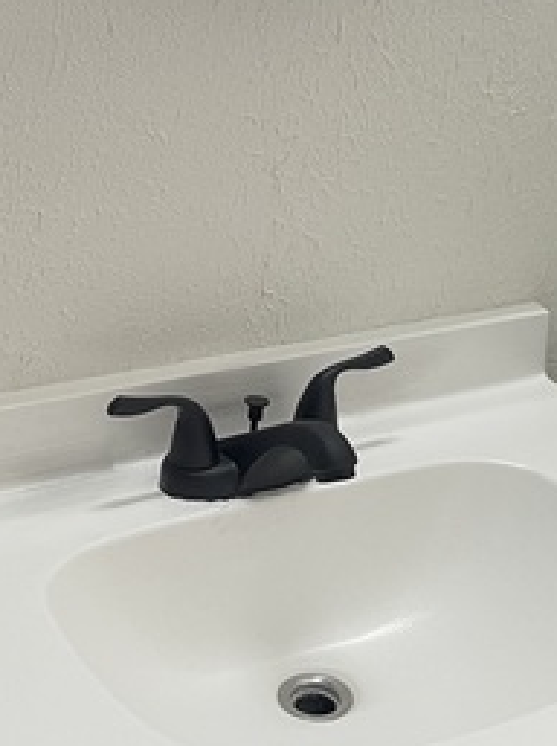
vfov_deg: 29.9
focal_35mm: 65
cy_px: 370
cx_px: 374
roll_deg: -6.8
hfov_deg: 22.4
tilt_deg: -20.8
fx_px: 1398
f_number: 1.6
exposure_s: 1/60
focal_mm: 5.1
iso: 125
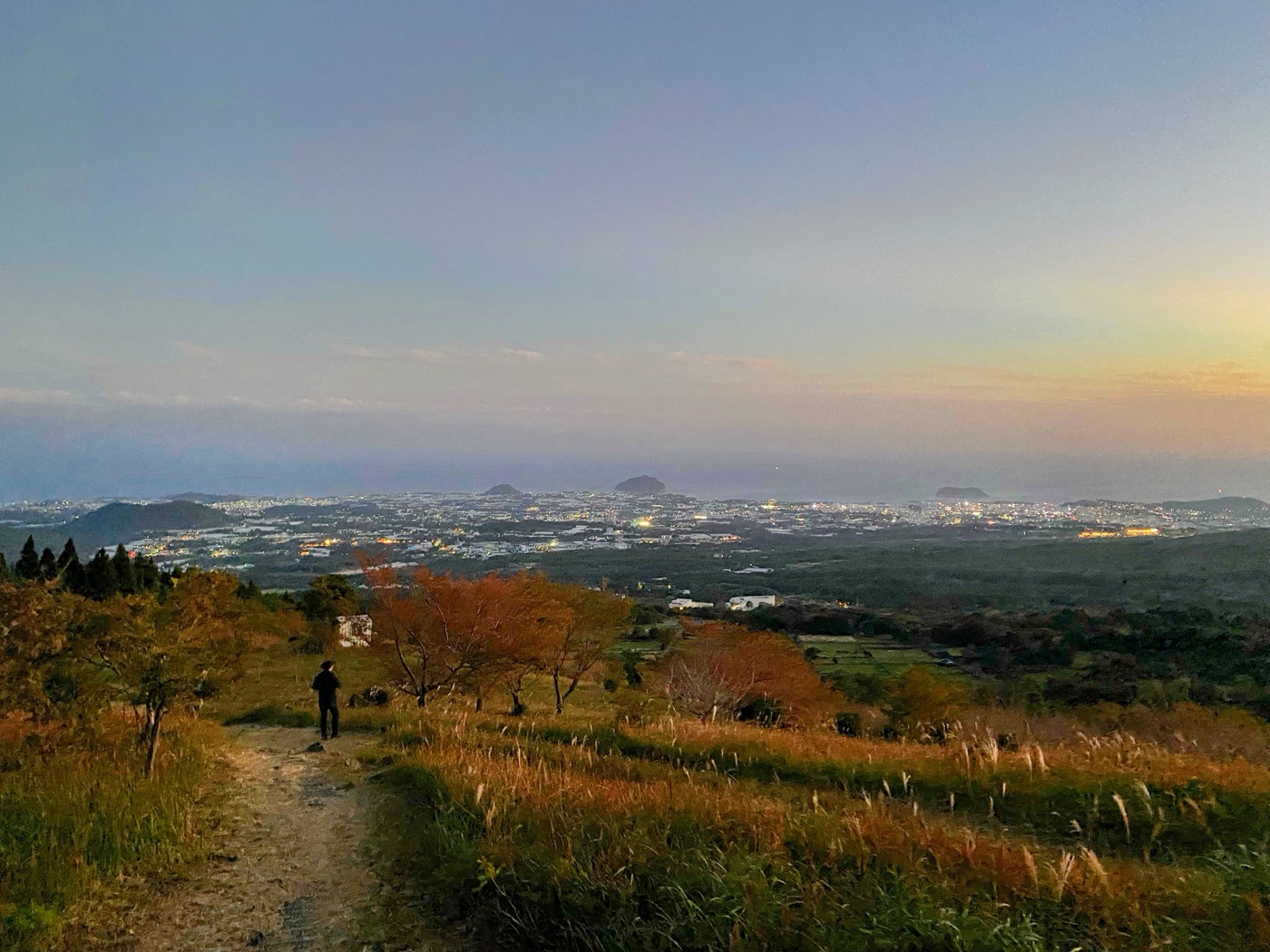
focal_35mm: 26
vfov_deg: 53.1
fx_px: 954
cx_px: 635
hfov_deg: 67.3
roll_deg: -0.9
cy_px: 476
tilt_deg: -1.7
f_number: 1.8
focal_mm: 4.25
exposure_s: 1/30
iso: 800
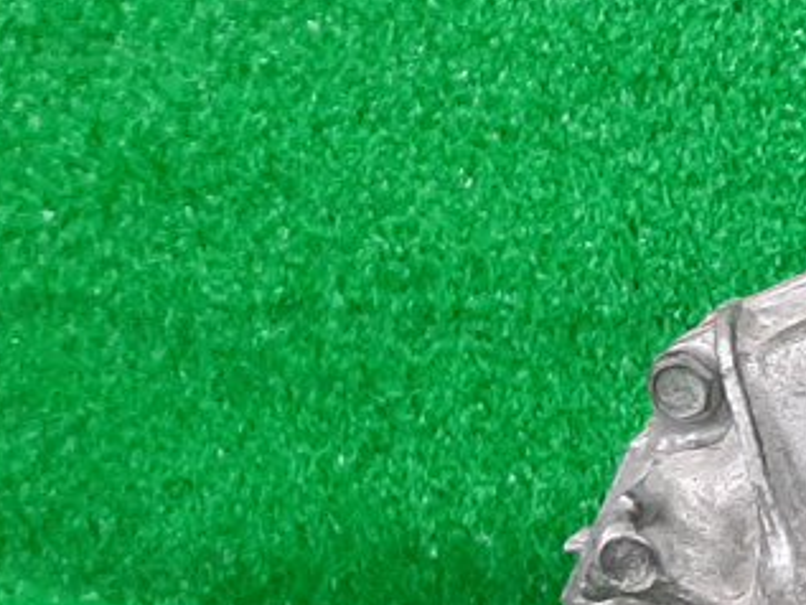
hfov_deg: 13.5
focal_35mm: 118
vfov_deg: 11.5
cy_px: 1154
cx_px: 1752
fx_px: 2749
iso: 135
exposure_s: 1/50
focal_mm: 3.93
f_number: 1.7
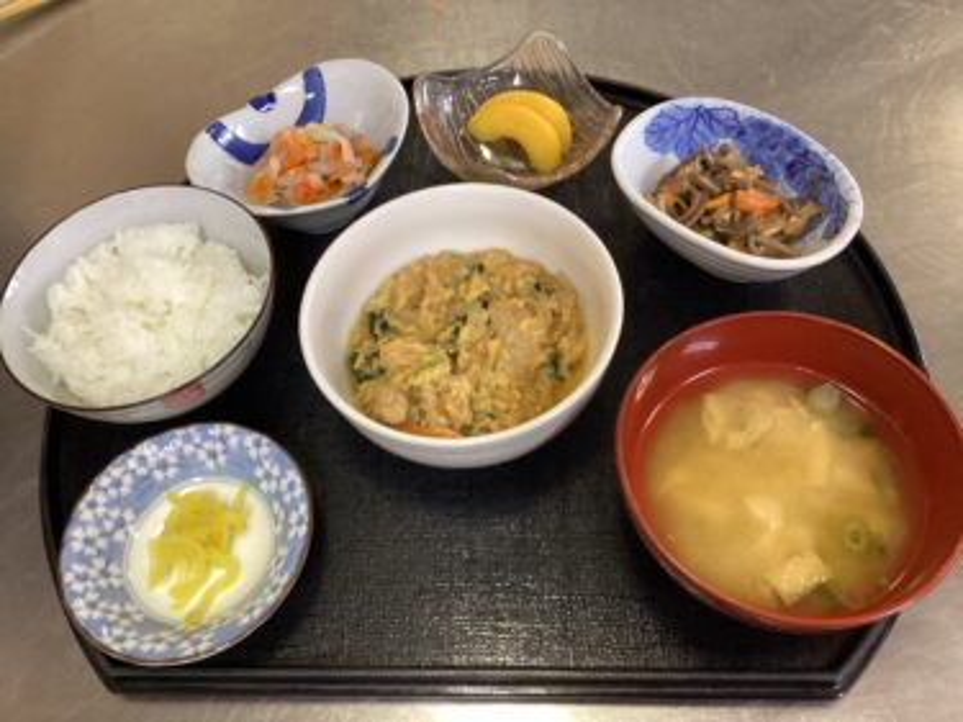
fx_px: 862
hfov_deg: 58.4
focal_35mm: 31
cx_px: 482
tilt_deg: -59.0
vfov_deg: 45.4
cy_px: 361
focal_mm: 3.3
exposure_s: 1/60
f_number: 2.4
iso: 250
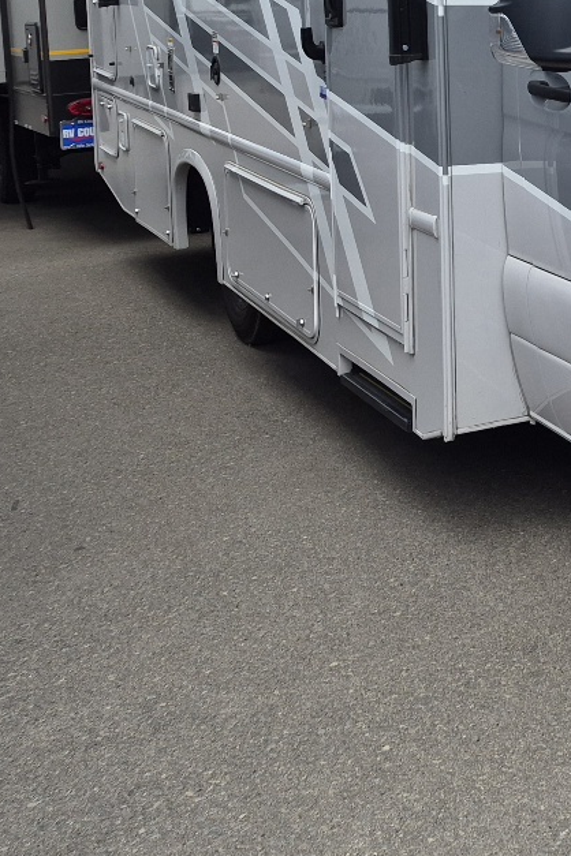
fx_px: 1451
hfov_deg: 19.5
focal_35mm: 61
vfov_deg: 31.0
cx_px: 848
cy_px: 41
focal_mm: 5.4
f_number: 1.8
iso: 80
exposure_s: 1/5000
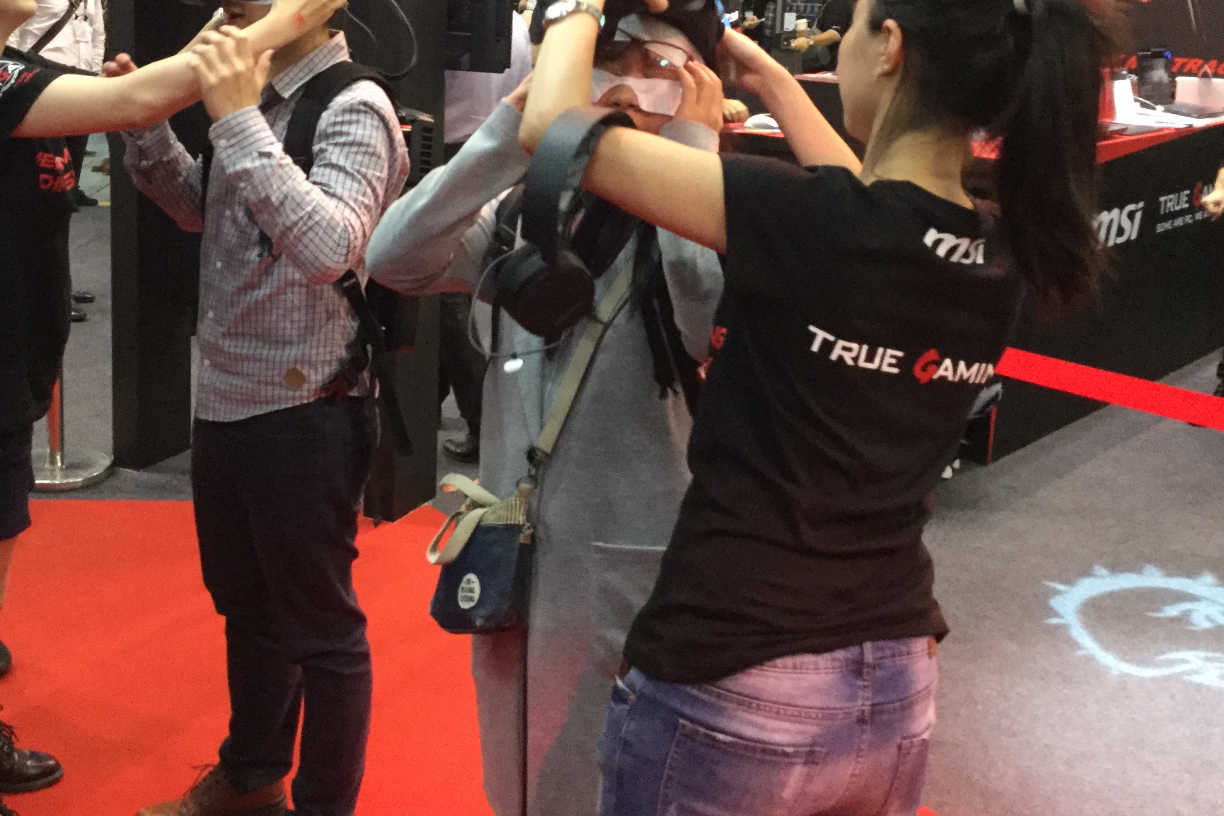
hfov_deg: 44.3
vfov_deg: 30.1
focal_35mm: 44
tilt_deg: -8.5
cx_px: 503
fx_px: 1496
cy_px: 217
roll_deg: -3.7
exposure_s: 1/30
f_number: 2.4
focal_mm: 3.3
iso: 160
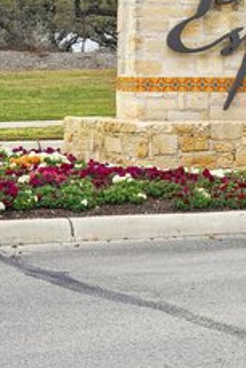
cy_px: 38
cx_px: 433
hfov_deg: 8.8
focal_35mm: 151
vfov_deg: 13.5
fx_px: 1545
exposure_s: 1/320
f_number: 8
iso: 100
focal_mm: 54
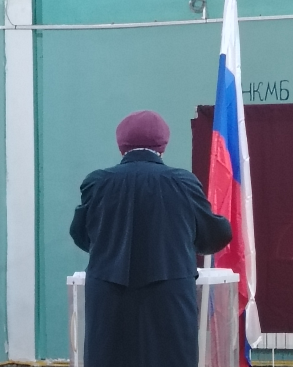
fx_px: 2179
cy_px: 302
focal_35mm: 201
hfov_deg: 7.7
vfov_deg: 9.6
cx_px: 93
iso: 841
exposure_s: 1/33.3
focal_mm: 5.25
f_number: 1.75
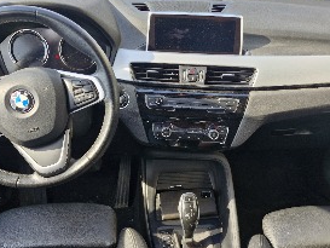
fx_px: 334
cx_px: 175
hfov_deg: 52.6
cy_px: 151
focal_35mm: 35
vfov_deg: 40.5
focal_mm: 5.54
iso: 50
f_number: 1.8
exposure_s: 1/180
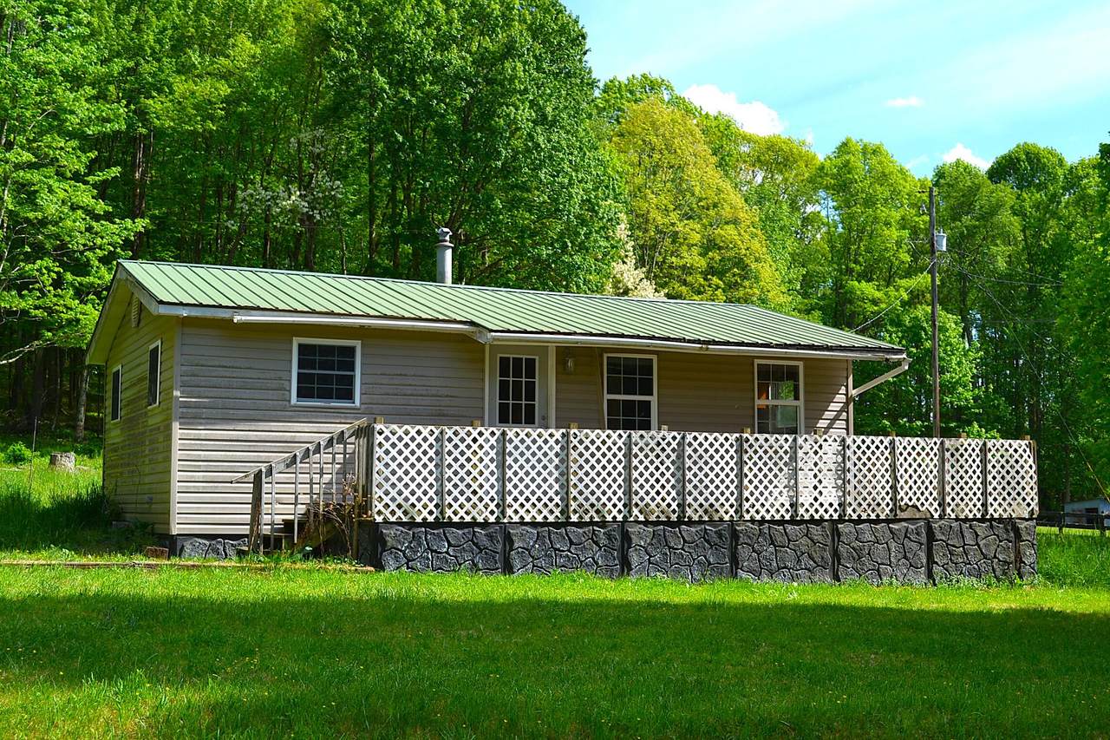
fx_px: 1387
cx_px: 555
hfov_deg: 43.6
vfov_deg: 29.9
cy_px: 370
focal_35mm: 45
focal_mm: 30
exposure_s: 1/250
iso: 100
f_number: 8
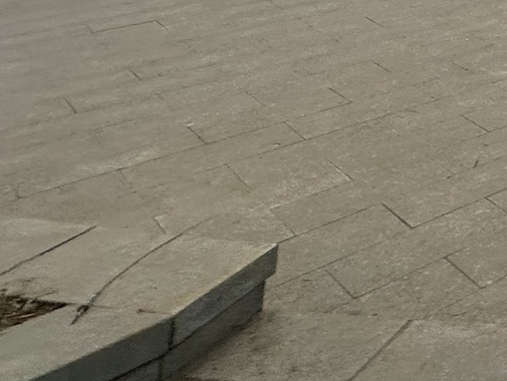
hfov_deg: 20.4
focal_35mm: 55
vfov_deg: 19.7
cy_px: -304
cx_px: 969
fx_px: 806
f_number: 2.2
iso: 40
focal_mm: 2.22
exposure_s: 1/219
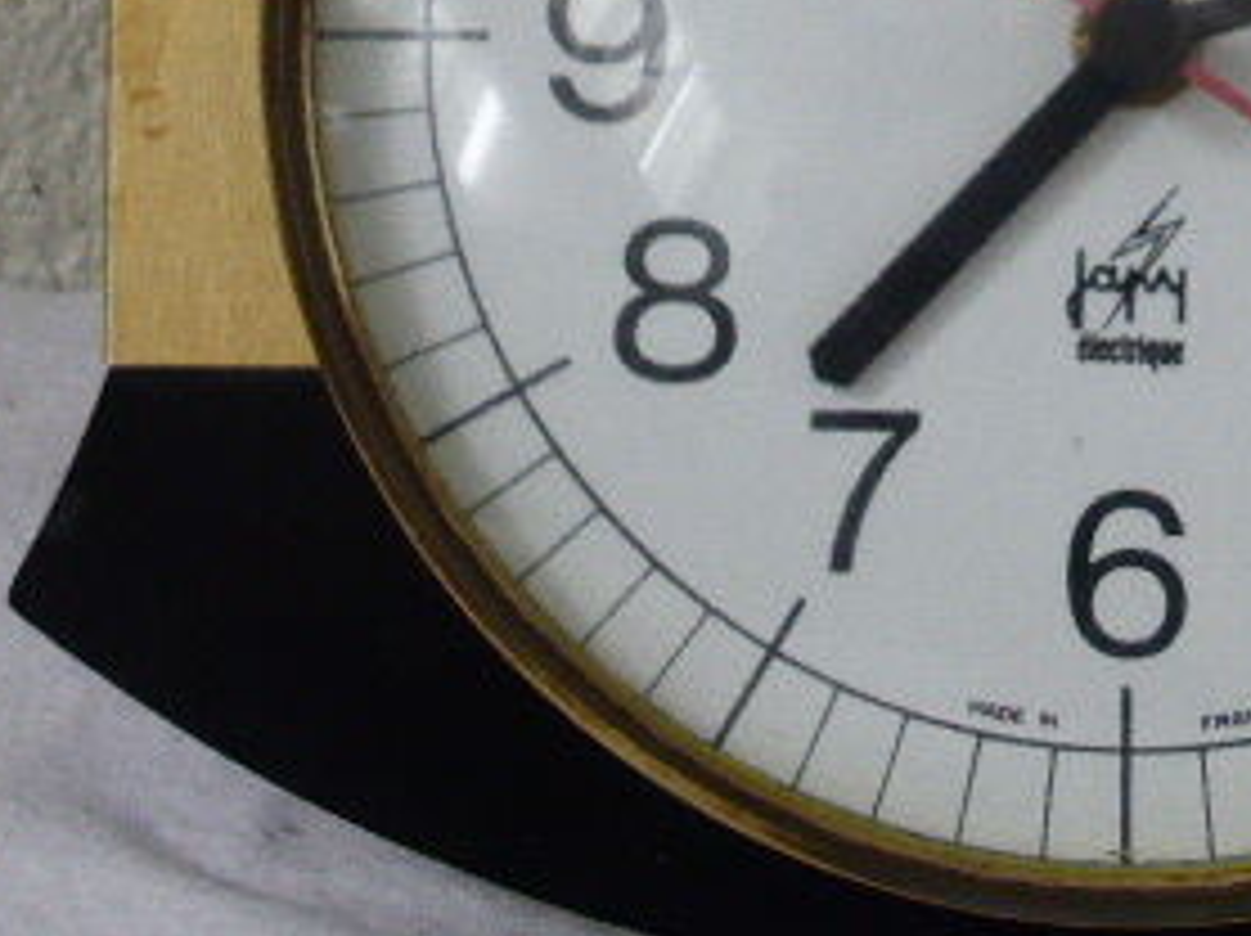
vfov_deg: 9.3
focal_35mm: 159
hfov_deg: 12.4
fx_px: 5741
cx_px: 1017
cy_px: 76
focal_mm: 11.7
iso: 400
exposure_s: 1/25
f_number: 4.9
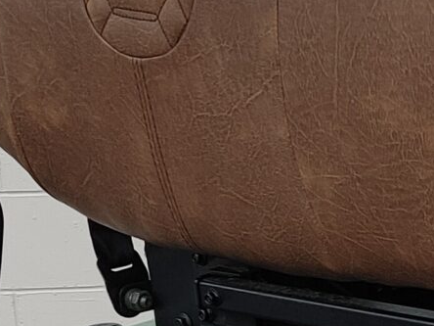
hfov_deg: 12.9
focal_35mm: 150
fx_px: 1881
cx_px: 486
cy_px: 413
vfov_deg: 9.7
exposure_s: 1/917
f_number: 1.8
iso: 50
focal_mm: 4.81
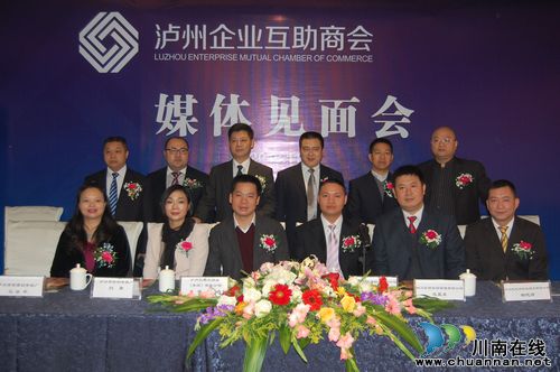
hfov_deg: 49.6
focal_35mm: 39
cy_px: 186
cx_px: 280
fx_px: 606
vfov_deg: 34.1
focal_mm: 26
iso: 400
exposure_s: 1/60
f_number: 4.2
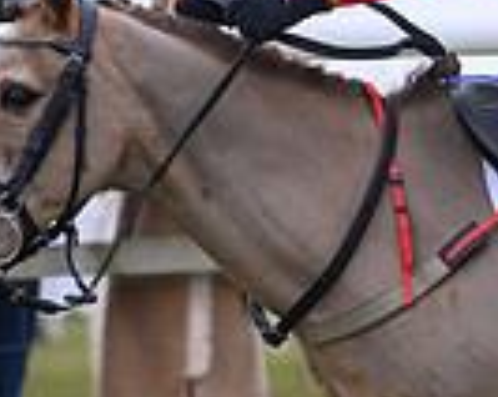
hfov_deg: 3.3
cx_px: 553
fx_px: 8536
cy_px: 190
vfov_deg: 2.7
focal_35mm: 580
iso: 800
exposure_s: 1/800
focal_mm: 120
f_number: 4
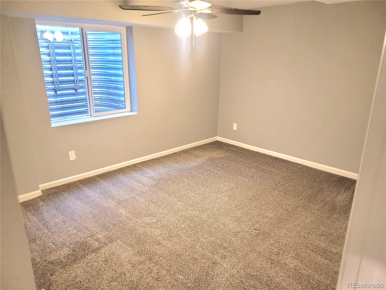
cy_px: 145
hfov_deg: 67.3
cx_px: 193
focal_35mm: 26
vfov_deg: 53.1
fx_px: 290
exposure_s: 1/40
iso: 250
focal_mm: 5.4
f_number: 1.8
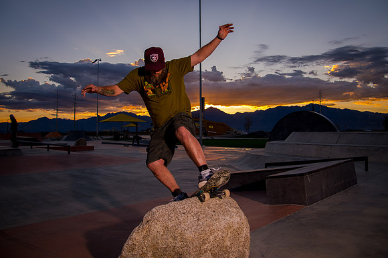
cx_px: 194
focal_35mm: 29
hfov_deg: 64.0
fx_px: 310
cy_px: 104
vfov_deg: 45.0
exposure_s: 1/500
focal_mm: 24
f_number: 4
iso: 250
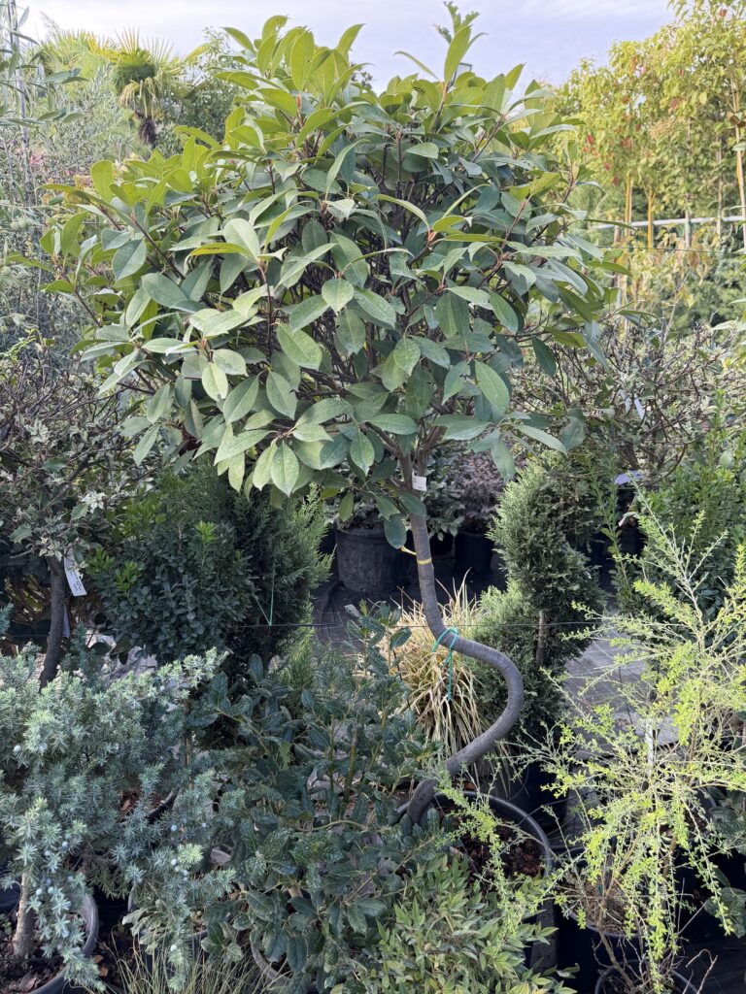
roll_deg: -0.2
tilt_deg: -16.7
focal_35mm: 24
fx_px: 690
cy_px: 497
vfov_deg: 71.6
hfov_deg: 56.8
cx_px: 373
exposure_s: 1/279
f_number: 1.78
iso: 80
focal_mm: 6.76
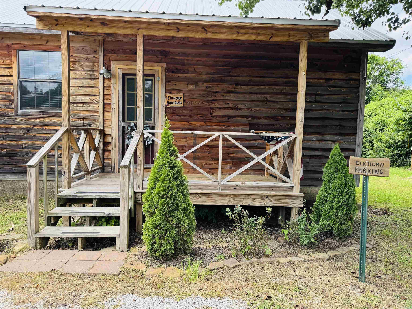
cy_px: 154
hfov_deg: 71.6
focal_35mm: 24
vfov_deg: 56.8
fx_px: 286
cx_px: 206
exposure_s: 1/876
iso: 80
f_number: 1.78
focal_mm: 6.76
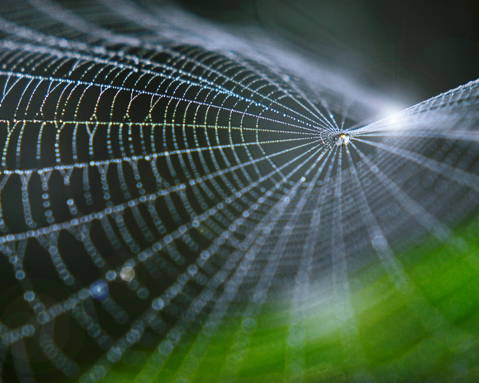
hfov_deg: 22.5
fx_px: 1205
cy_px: 192
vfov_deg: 18.1
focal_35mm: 85
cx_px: 270
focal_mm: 50
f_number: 5.6
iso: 400
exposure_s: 1/250
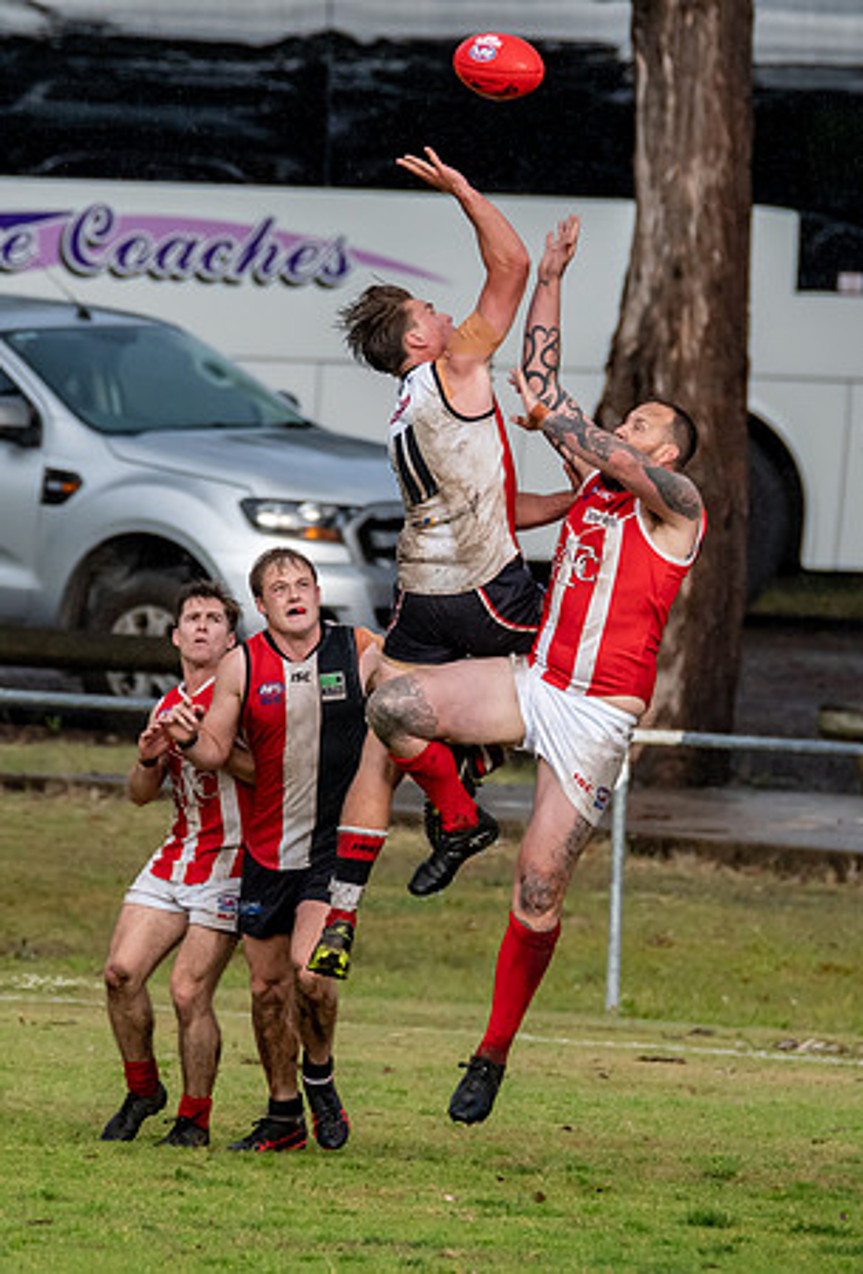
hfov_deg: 1.5
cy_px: 637
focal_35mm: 940
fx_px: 33417
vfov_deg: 2.2
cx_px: 583
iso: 1250
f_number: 7.1
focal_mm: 420
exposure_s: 1/2000
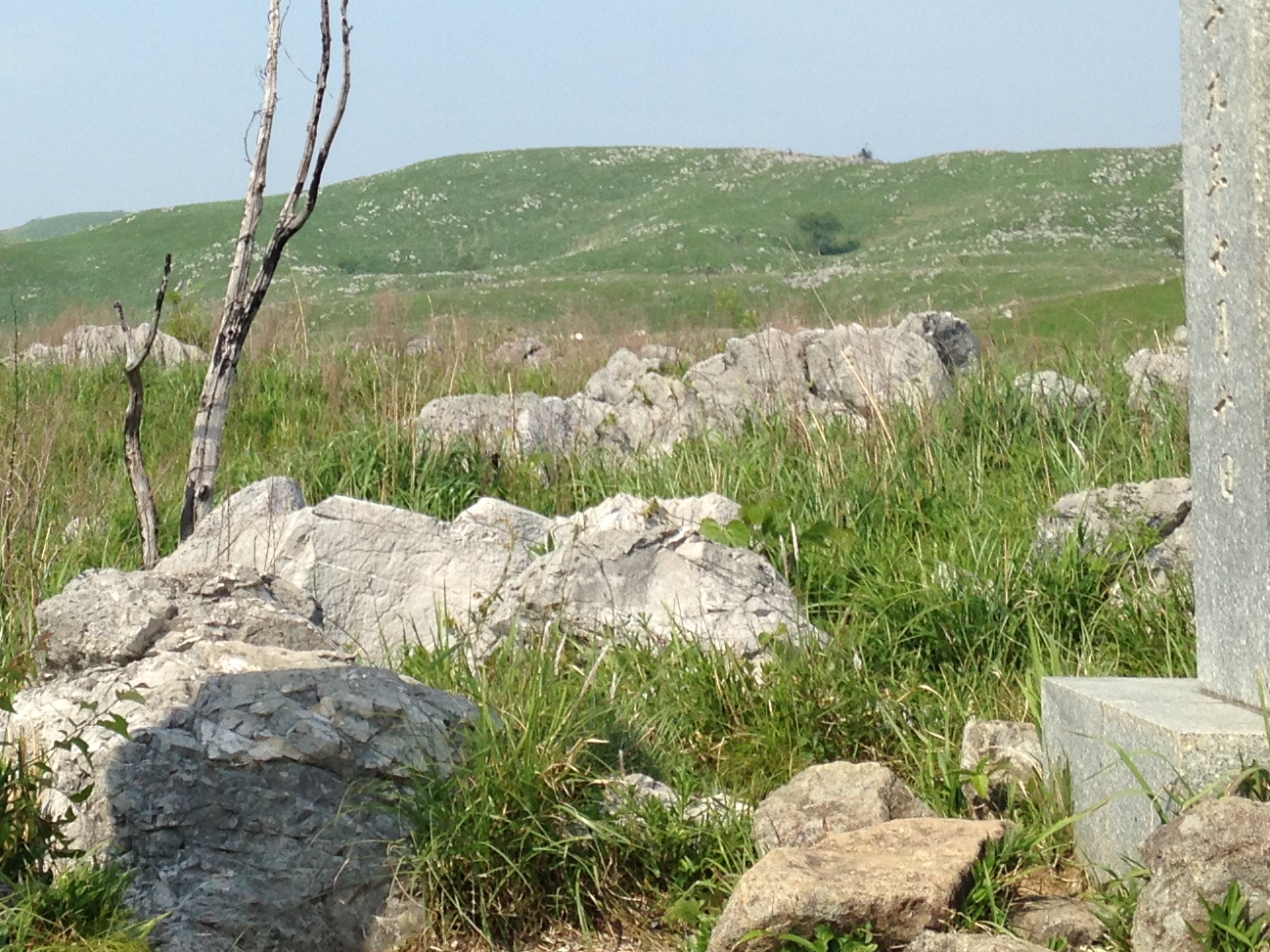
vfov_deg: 17.6
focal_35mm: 83
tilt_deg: +6.2
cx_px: 453
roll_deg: -1.0
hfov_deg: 23.5
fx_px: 3045
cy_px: 146
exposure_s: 1/1595
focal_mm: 4.12
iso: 50
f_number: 2.4
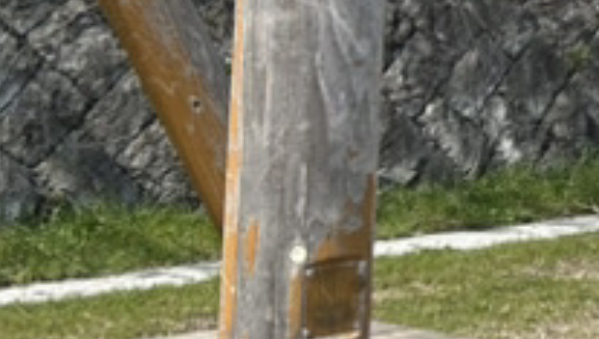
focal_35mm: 164
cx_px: 1395
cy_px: -336
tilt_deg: +3.9
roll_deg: -0.8
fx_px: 2608
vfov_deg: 7.2
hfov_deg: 11.2
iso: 50
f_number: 1.5
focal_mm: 5.7
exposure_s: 1/4444
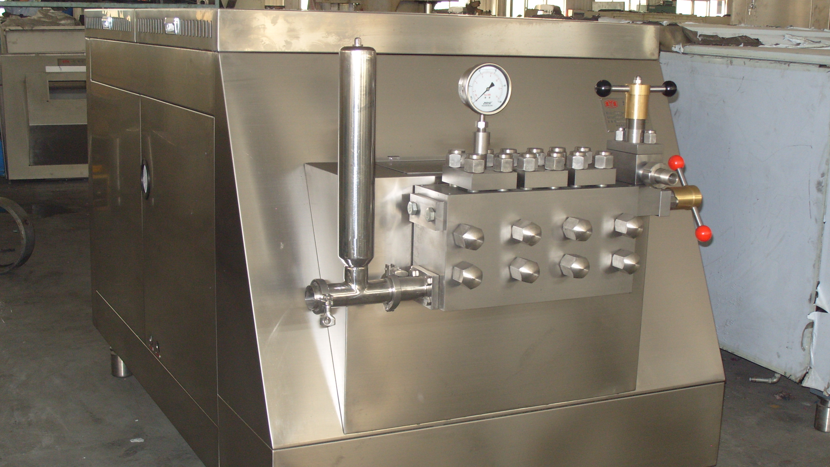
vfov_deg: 24.4
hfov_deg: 42.1
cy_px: 270
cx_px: 408
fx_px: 1078
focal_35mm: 49
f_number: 3
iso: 200
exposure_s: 1/60
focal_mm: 9.9
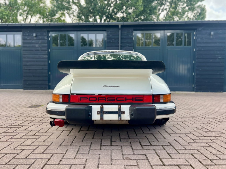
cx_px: 113
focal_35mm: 26
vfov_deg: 53.1
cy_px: 84
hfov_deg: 67.3
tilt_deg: -2.7
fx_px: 170
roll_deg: +0.2
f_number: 1.5
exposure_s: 1/743
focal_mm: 5.7
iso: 50
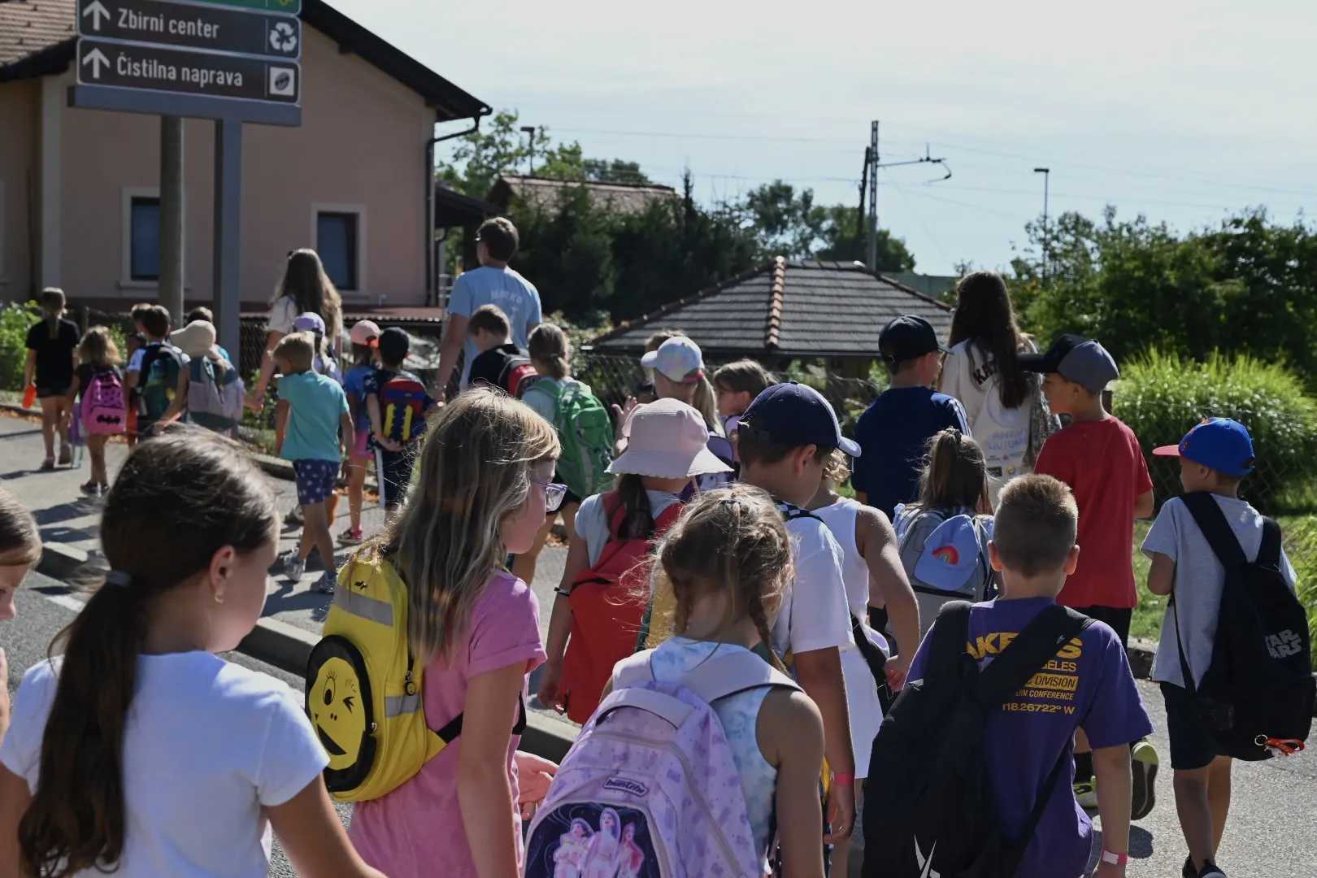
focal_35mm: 51
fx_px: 1866
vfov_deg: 26.5
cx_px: 658
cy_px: 439
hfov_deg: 38.9
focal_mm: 51
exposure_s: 1/2000
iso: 560
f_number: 6.3
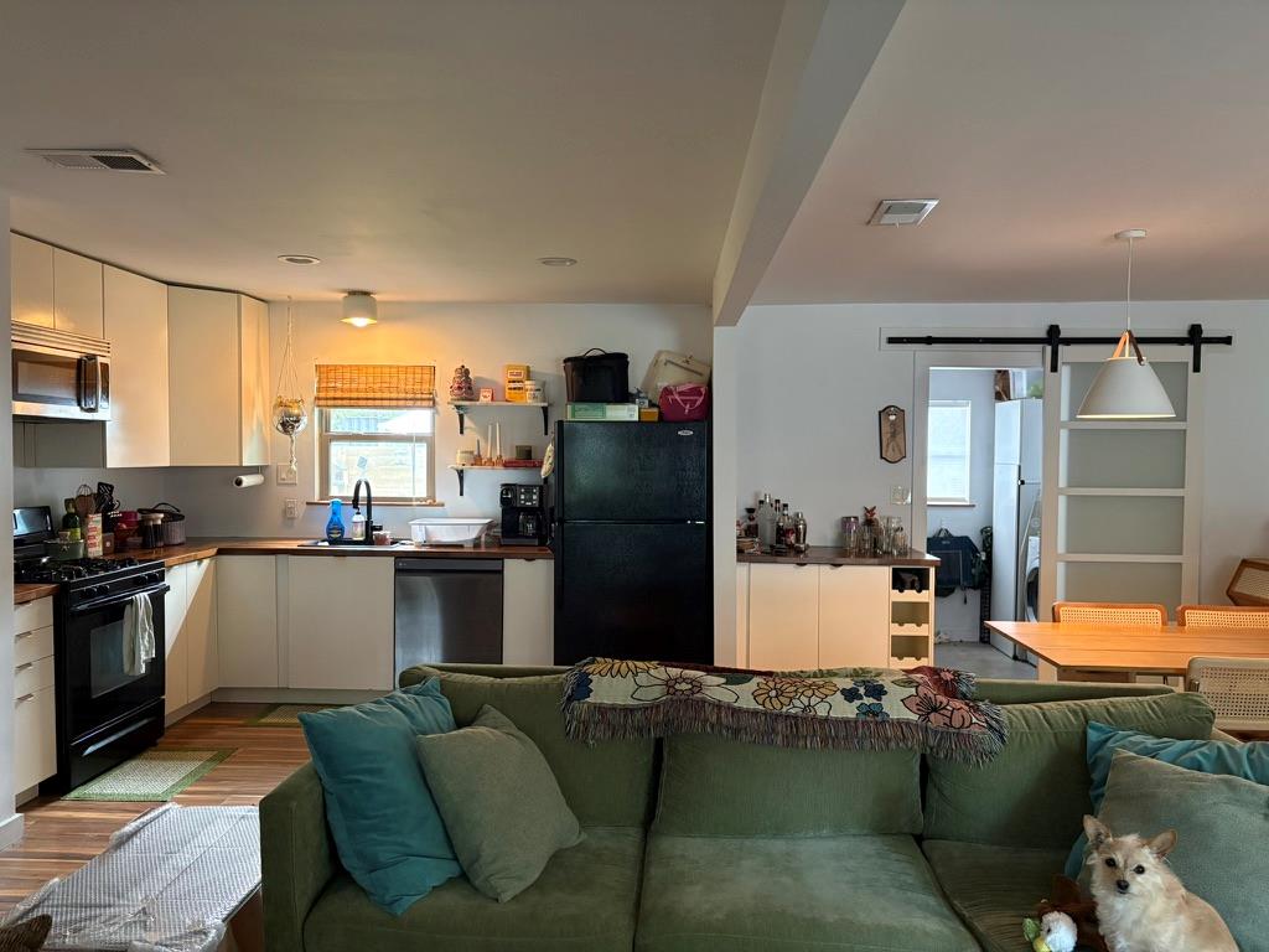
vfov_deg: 53.1
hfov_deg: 67.3
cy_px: 476
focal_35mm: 26
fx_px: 953
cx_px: 634
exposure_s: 1/60
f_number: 1.6
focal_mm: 5.96
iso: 400
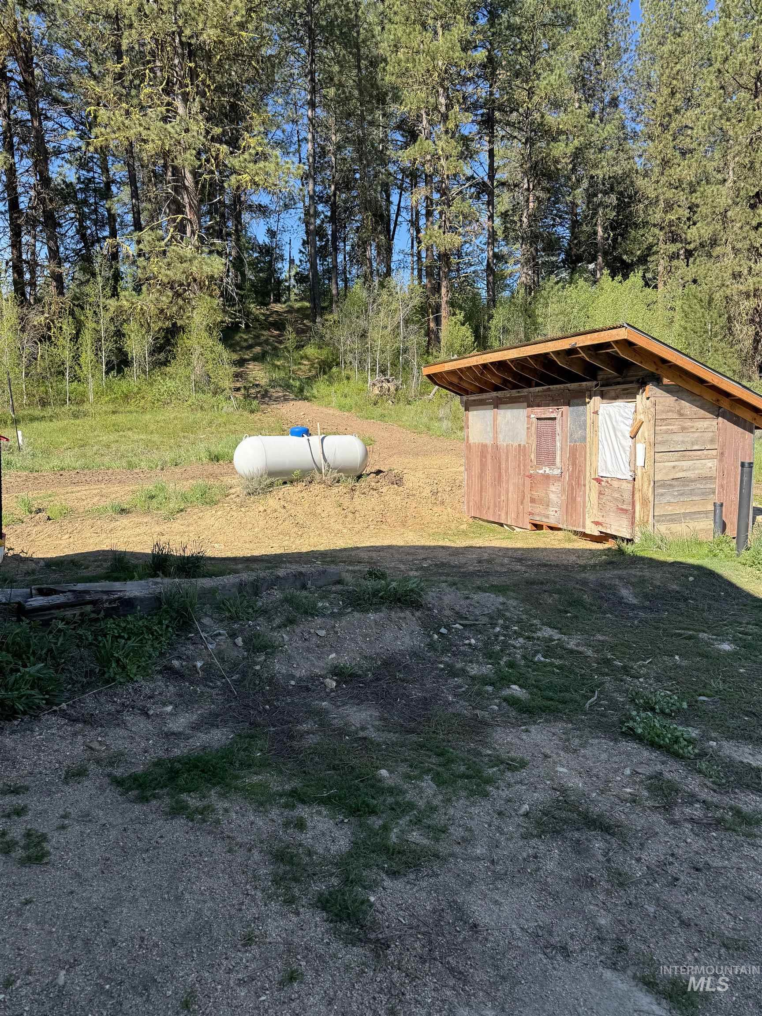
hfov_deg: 56.8
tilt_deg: -6.8
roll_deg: +1.4
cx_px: 381
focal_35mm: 24
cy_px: 508
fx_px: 704
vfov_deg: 71.6
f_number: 1.78
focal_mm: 6.76
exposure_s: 1/1678
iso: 80
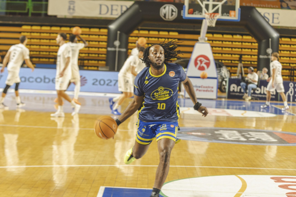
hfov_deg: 19.5
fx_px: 863
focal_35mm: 105
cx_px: 148
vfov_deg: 13.0
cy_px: 98
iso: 800
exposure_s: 1/250
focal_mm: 70
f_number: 3.5
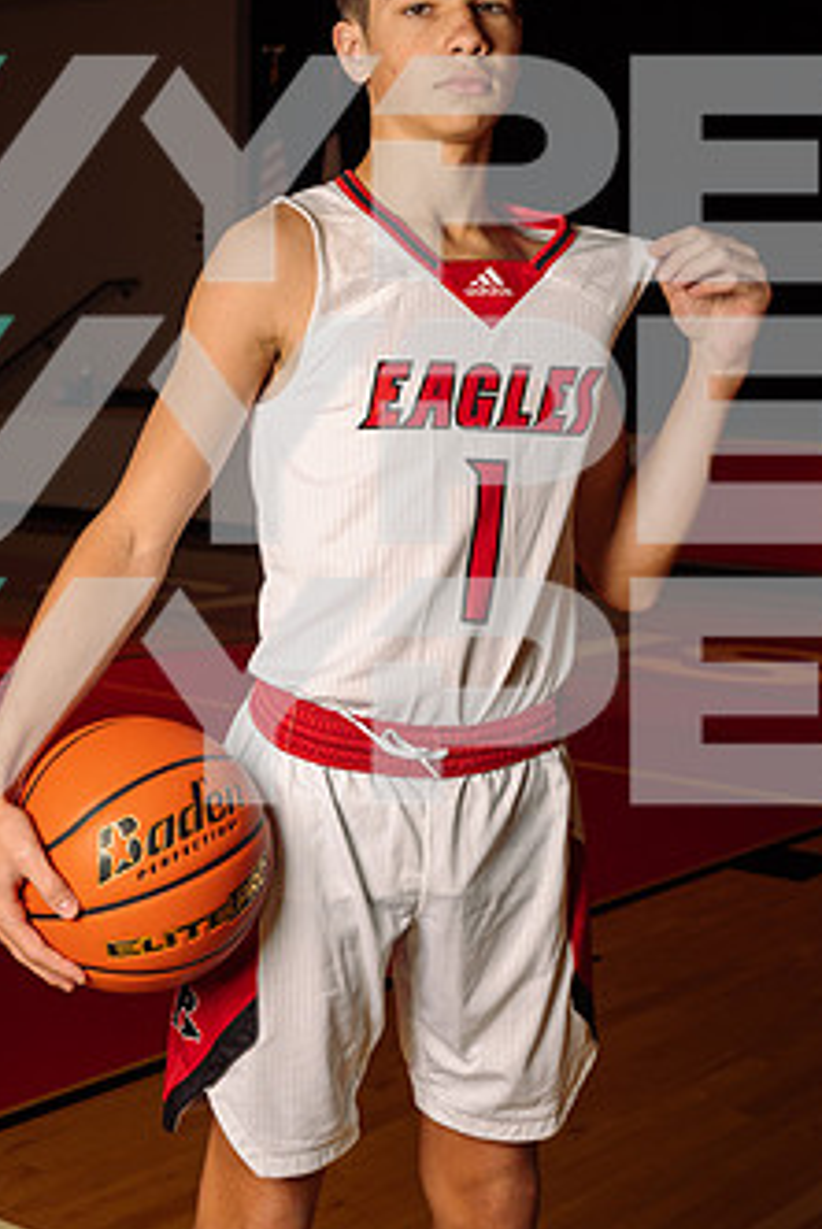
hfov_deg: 20.9
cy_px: 433
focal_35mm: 65
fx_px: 2221
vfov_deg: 30.8
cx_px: 337
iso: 250
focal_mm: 48
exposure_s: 1/250
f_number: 8
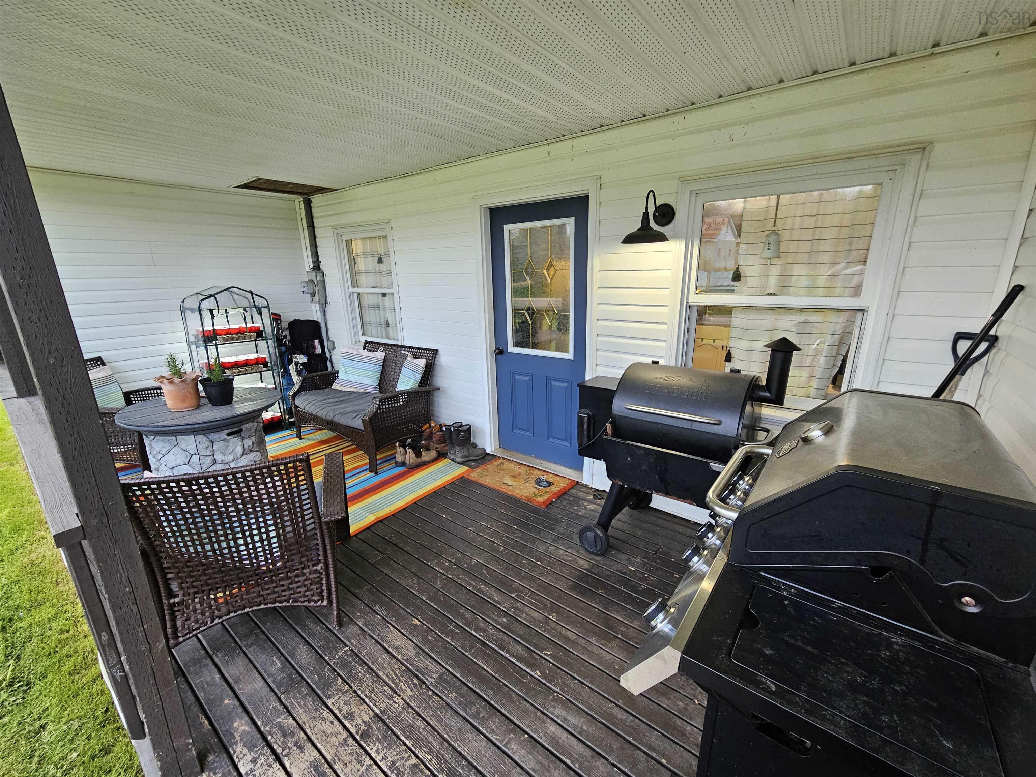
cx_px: 518
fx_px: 389
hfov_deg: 106.2
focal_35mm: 13
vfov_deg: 89.9
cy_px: 388
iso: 200
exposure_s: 1/60
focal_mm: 2.2
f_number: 2.2
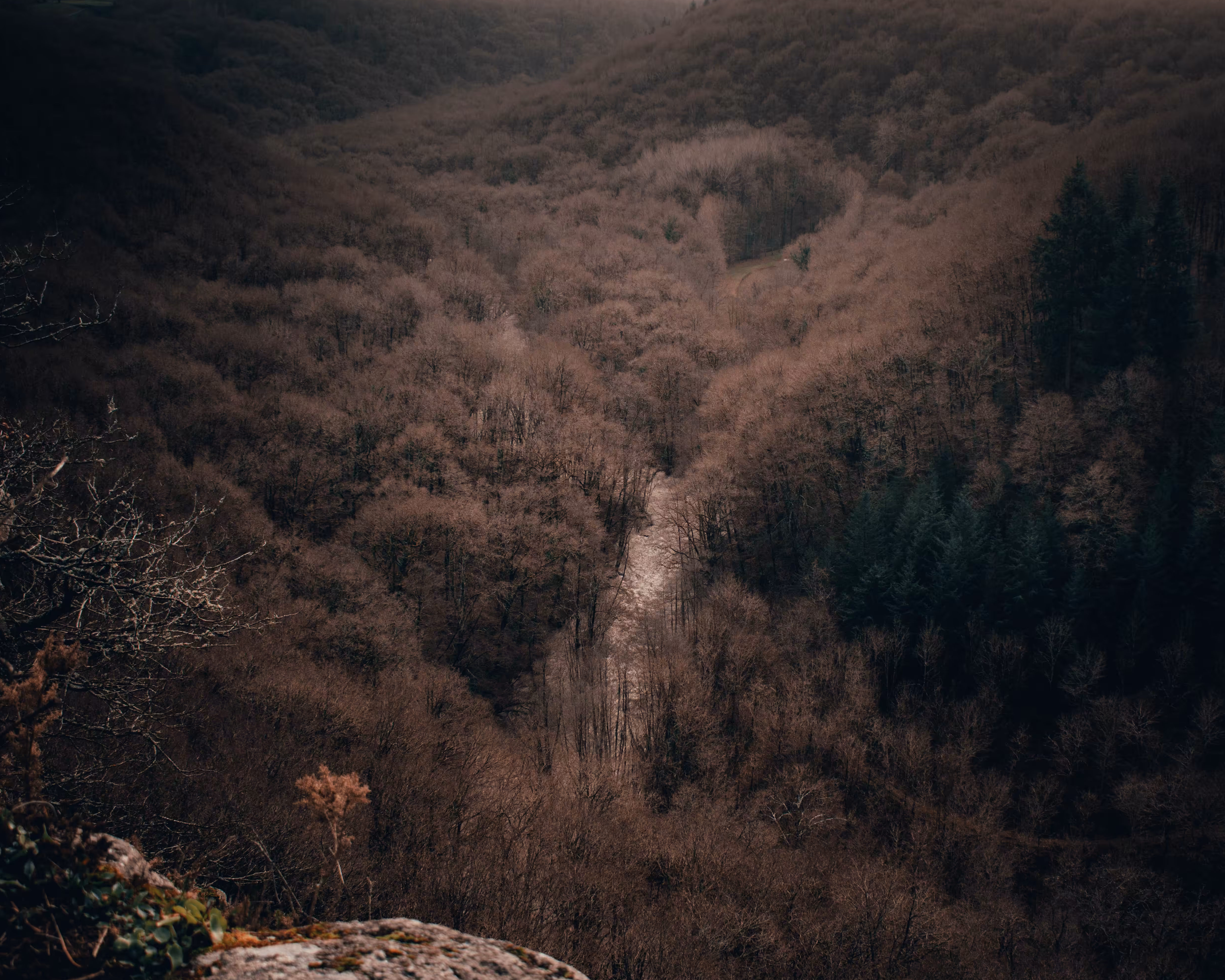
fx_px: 1486
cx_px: 701
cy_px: 488
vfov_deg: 36.5
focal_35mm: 41
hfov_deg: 44.7
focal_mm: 24
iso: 100
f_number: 4
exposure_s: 1/250
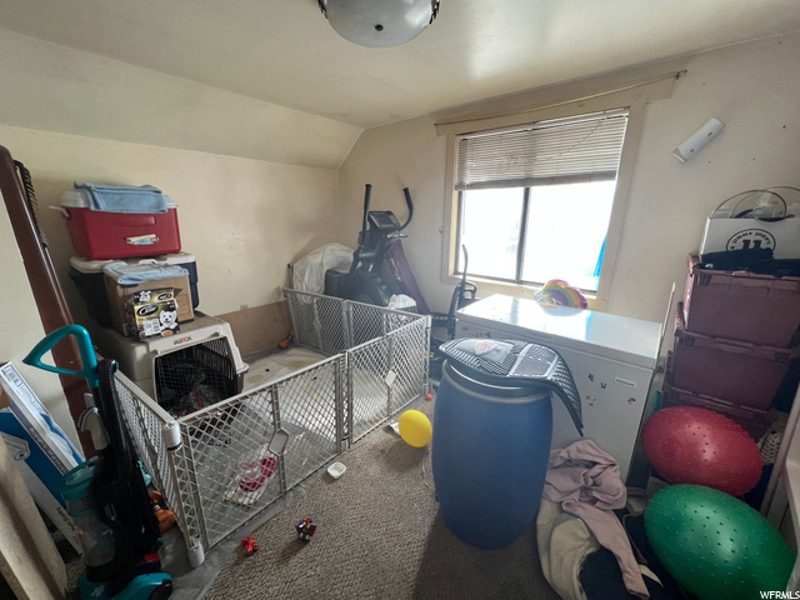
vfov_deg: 89.9
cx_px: 400
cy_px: 300
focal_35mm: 13
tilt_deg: -15.9
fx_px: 300
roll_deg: -0.2
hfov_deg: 106.2
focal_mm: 1.57
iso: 100
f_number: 1.8
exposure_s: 1/121
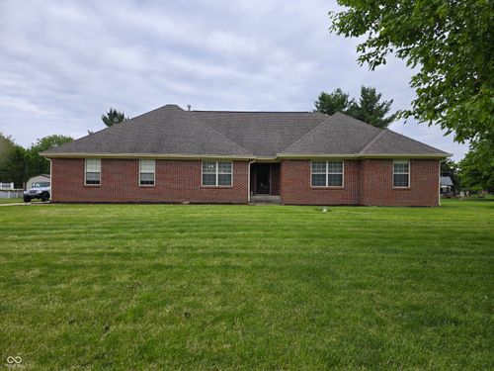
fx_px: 328
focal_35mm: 23
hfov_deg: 73.9
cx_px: 247
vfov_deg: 58.9
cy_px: 186
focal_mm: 6.3
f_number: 1.7
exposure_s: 1/276
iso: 12
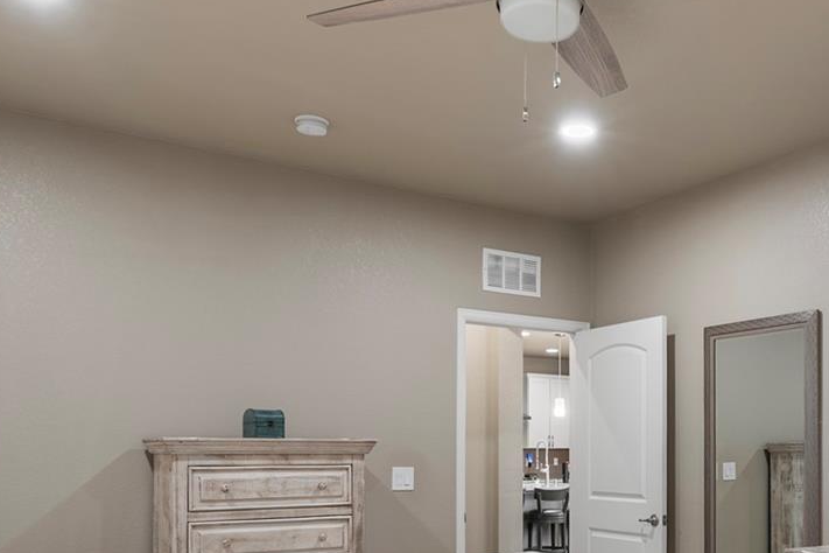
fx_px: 829
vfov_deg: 35.4
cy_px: 461
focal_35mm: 36
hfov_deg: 51.4
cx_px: 598
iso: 100
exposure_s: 3.2
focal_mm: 16
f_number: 8
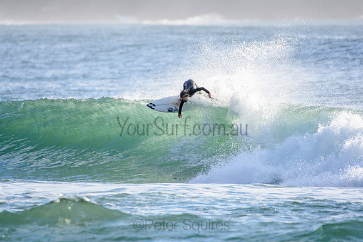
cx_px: 182
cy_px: 121
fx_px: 7564
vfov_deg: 1.8
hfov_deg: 2.7
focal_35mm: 750
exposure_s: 1/2000
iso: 400
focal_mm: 500
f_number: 5.6
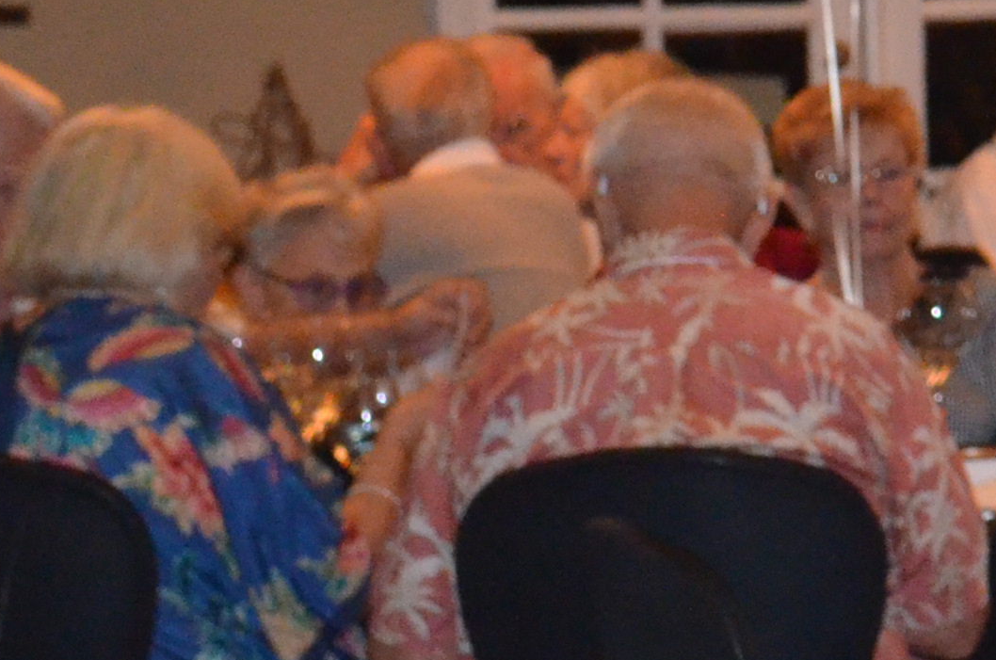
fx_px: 10612
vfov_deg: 3.6
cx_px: 2200
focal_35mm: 384
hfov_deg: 5.2
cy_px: 290
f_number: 5.6
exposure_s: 1/60
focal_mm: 55
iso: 3200
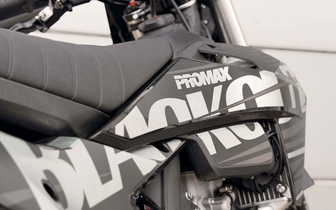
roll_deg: -3.0
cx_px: 189
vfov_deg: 21.9
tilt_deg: -5.7
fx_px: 540
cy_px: 138
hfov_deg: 34.5
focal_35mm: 59
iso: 64
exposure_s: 1/487
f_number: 1.78
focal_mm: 6.76
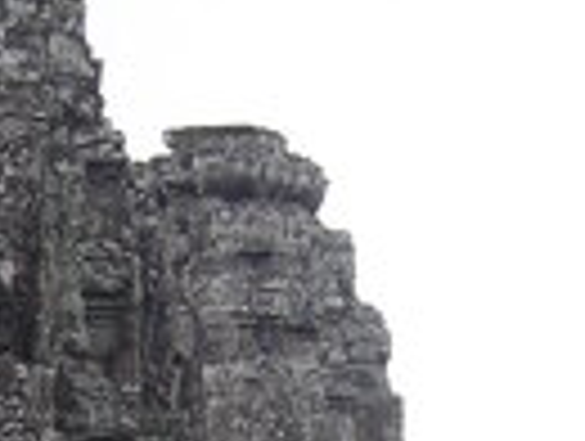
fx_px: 4876
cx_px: 112
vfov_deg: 5.1
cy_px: 972
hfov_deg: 6.9
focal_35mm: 288
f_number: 3.8
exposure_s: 1/402
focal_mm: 14.9
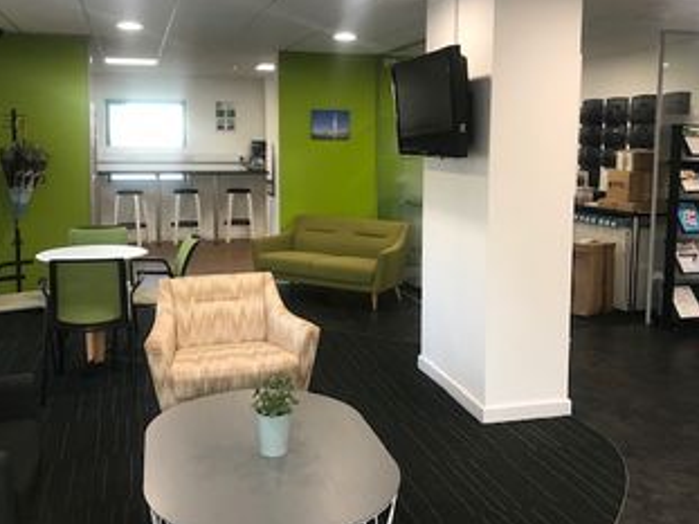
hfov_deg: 51.4
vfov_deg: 39.5
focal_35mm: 36
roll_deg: -0.5
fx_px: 727
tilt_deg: -4.4
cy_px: 220
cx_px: 360
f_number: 1.8
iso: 32
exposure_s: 1/33
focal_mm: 3.99
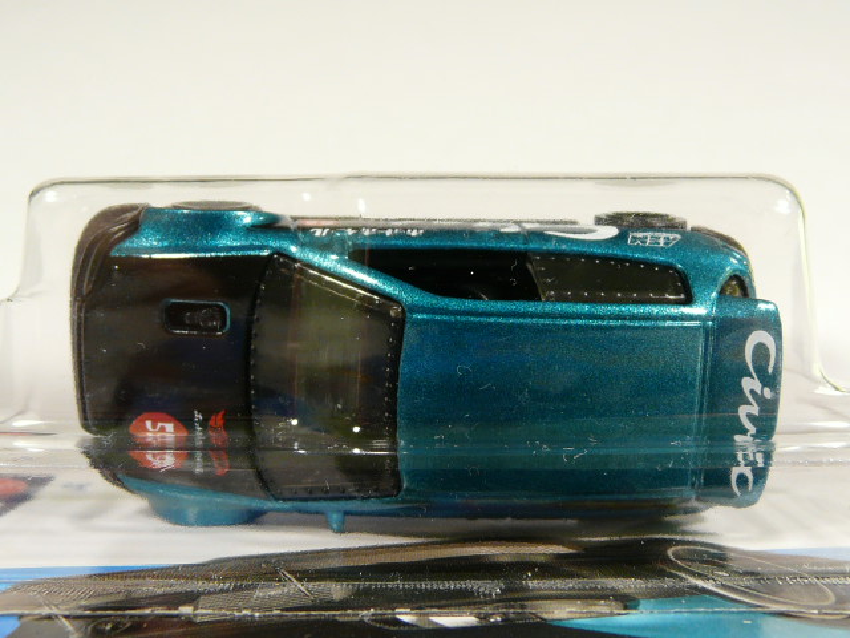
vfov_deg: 32.2
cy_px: 319
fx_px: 1105
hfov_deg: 42.1
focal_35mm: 45
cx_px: 425
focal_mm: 4.6
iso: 100
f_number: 2.8
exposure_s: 1/40
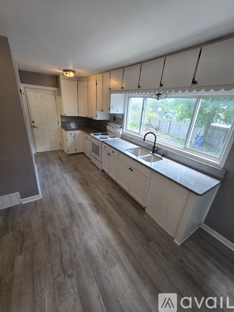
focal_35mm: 13
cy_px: 156
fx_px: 117
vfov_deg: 106.2
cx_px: 117
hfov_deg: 89.9
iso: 125
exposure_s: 1/60
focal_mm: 2.2
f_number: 2.2
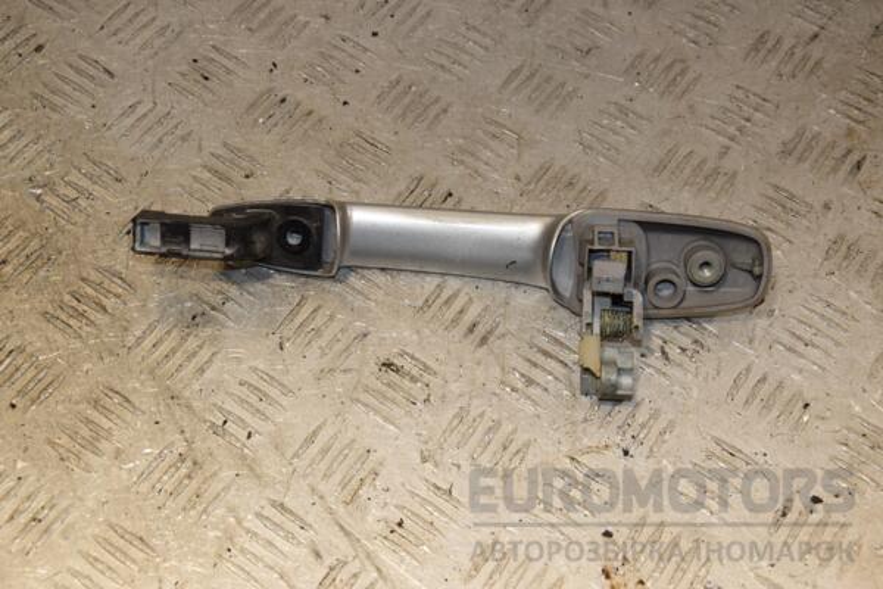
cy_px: 294
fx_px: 1472
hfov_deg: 33.4
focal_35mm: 60
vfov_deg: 22.6
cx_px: 442
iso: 800
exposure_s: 1/200
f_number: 9
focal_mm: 40
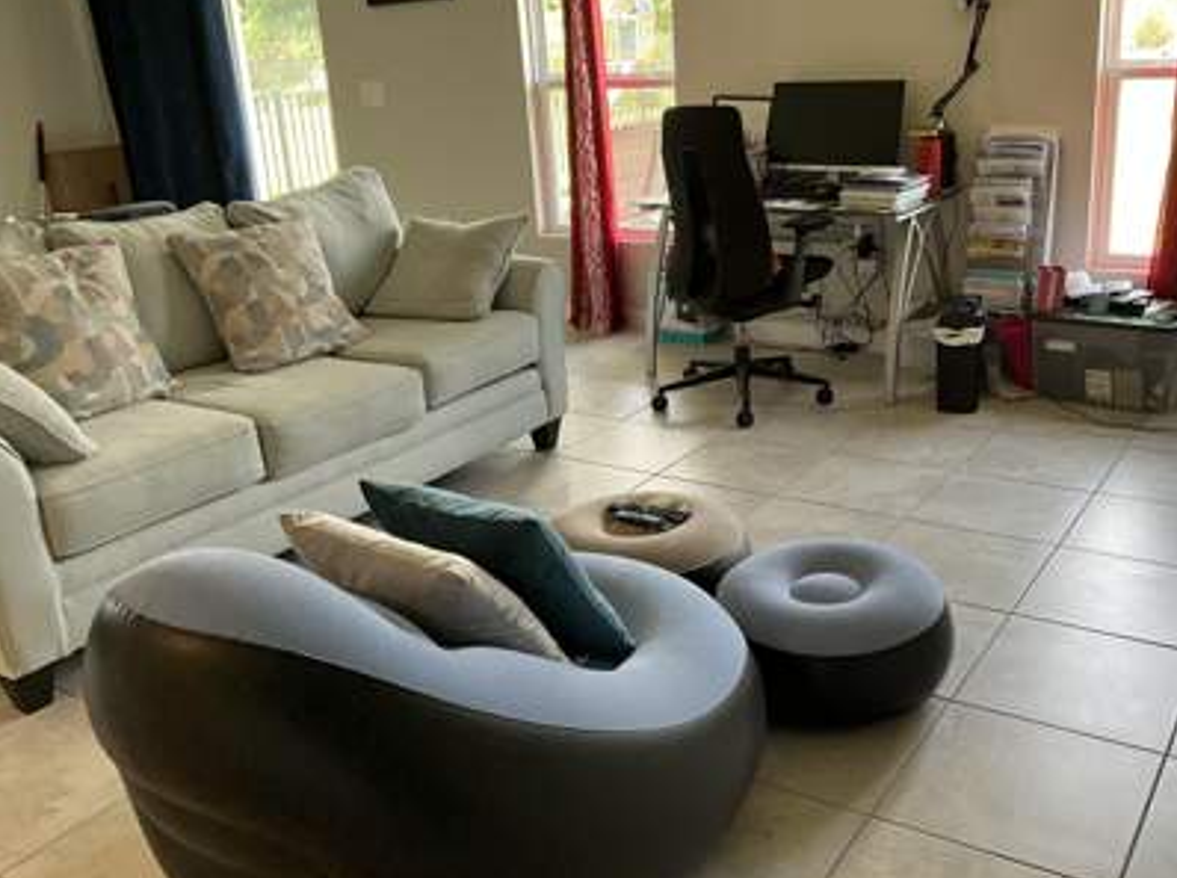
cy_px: 401
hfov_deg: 52.3
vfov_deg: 40.5
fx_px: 1188
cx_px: 707
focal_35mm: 35
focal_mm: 3
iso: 80
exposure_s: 1/60
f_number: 1.8
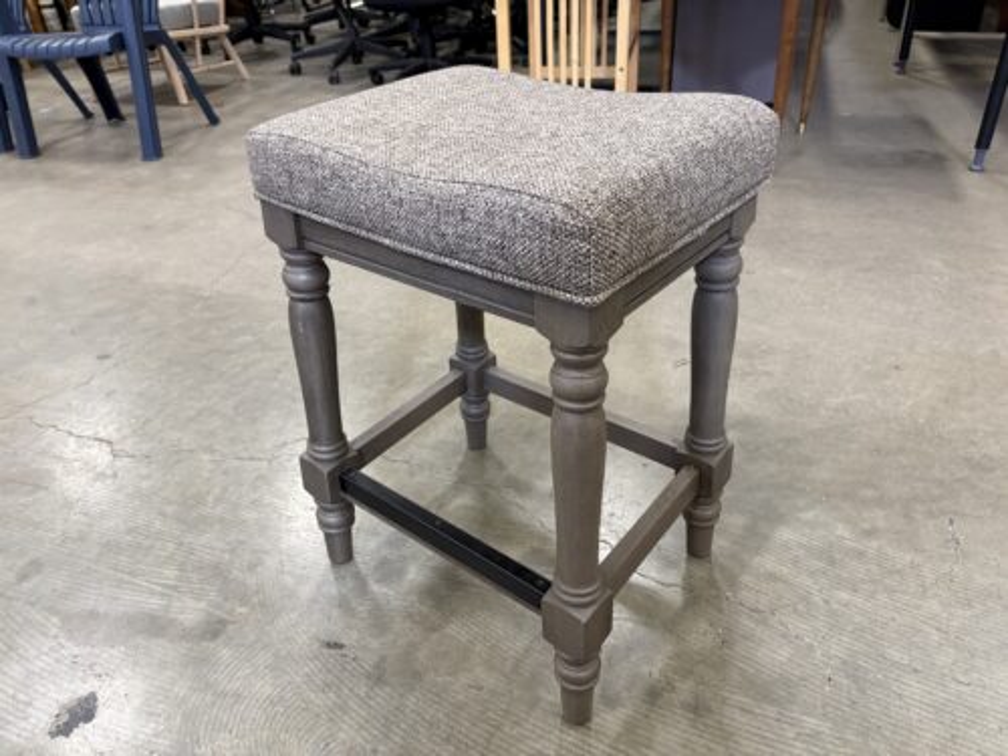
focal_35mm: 26
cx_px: 504
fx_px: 757
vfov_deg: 53.1
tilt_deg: -32.9
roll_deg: +3.9
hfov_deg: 67.3
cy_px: 378
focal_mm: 5.96
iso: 200
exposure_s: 1/60
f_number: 1.6
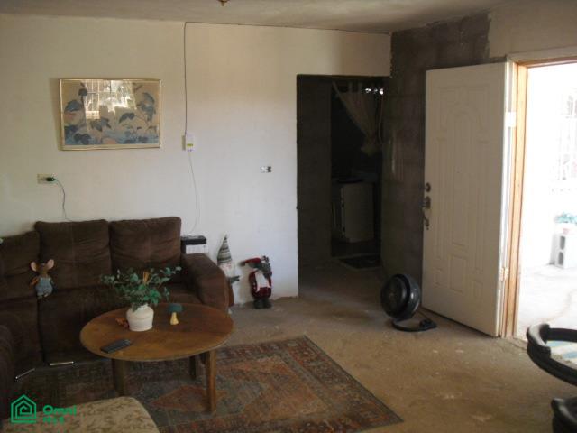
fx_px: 600
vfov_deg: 39.7
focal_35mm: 36
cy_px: 216
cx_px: 288
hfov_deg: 51.4
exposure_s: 1/60
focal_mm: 6.3
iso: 400
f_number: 3.1
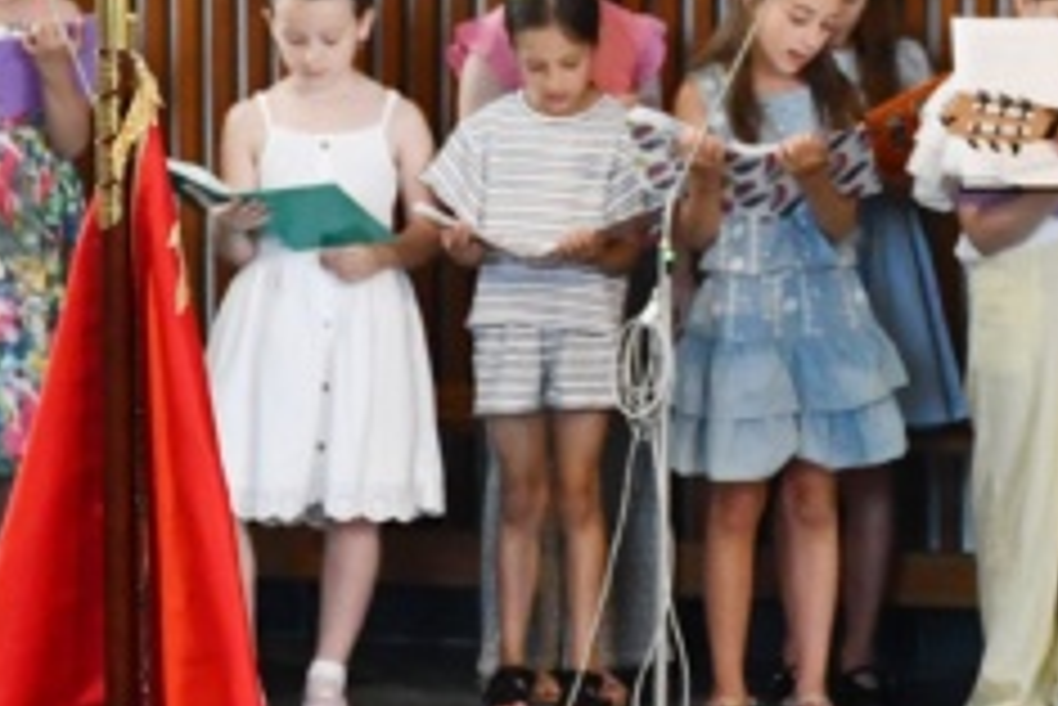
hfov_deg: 3.7
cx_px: 842
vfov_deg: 2.5
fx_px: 16291
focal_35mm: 554
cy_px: 61
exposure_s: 1/125
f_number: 5.3
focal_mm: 85
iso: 2500
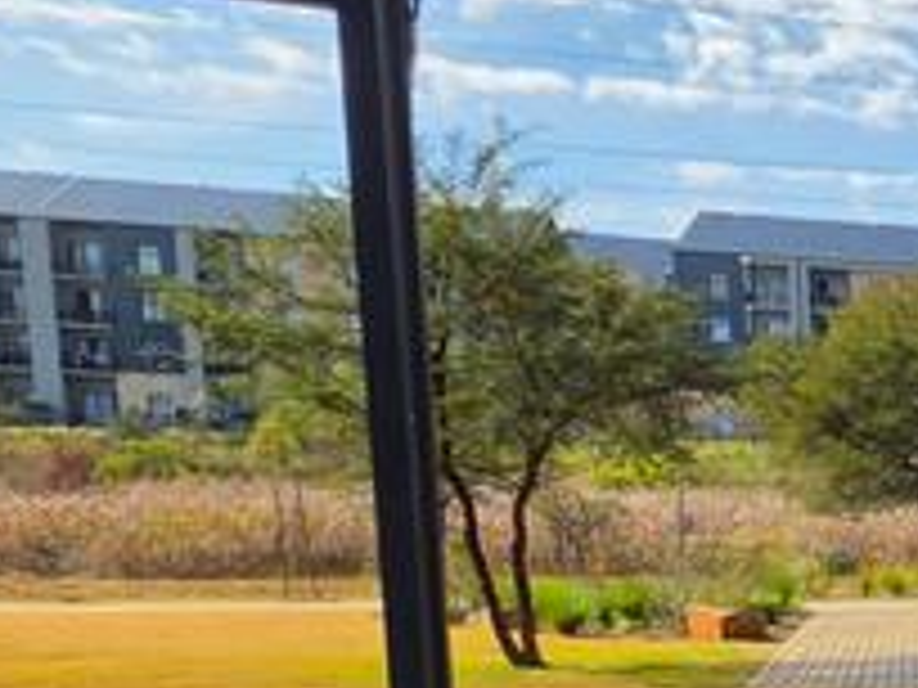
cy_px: 652
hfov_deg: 20.8
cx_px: 1742
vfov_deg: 27.3
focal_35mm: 51
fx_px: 1352
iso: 32
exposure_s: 1/1468
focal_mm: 2.2
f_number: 1.9
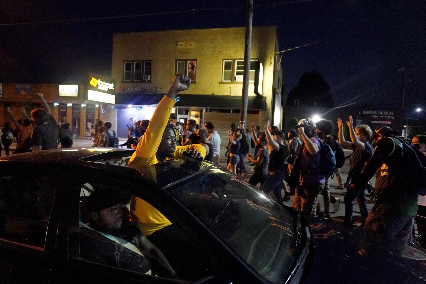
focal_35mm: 24
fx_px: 284
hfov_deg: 73.7
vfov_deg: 53.1
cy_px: 142
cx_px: 213
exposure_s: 1/250
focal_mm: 24
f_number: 2.8
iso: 12800
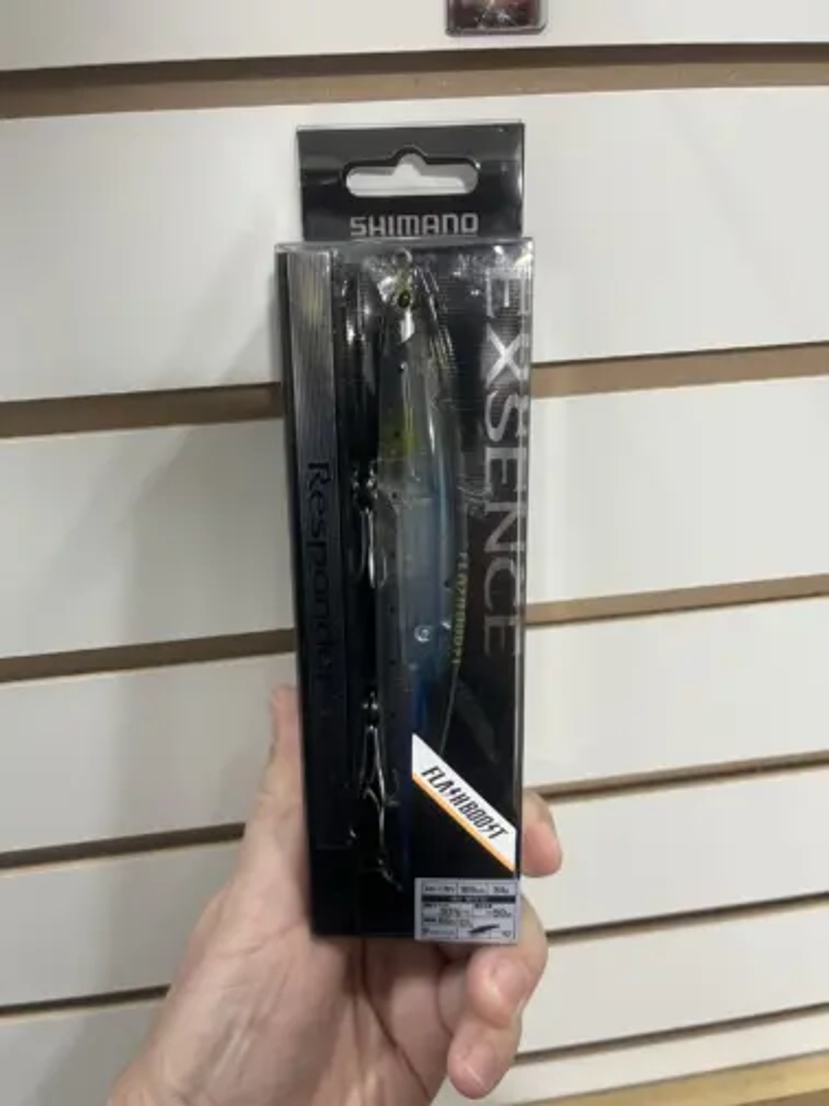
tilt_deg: -27.4
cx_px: 414
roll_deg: +2.7
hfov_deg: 53.1
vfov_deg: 67.3
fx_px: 830
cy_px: 553
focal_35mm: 26
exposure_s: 1/50
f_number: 1.6
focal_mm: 5.1
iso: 160
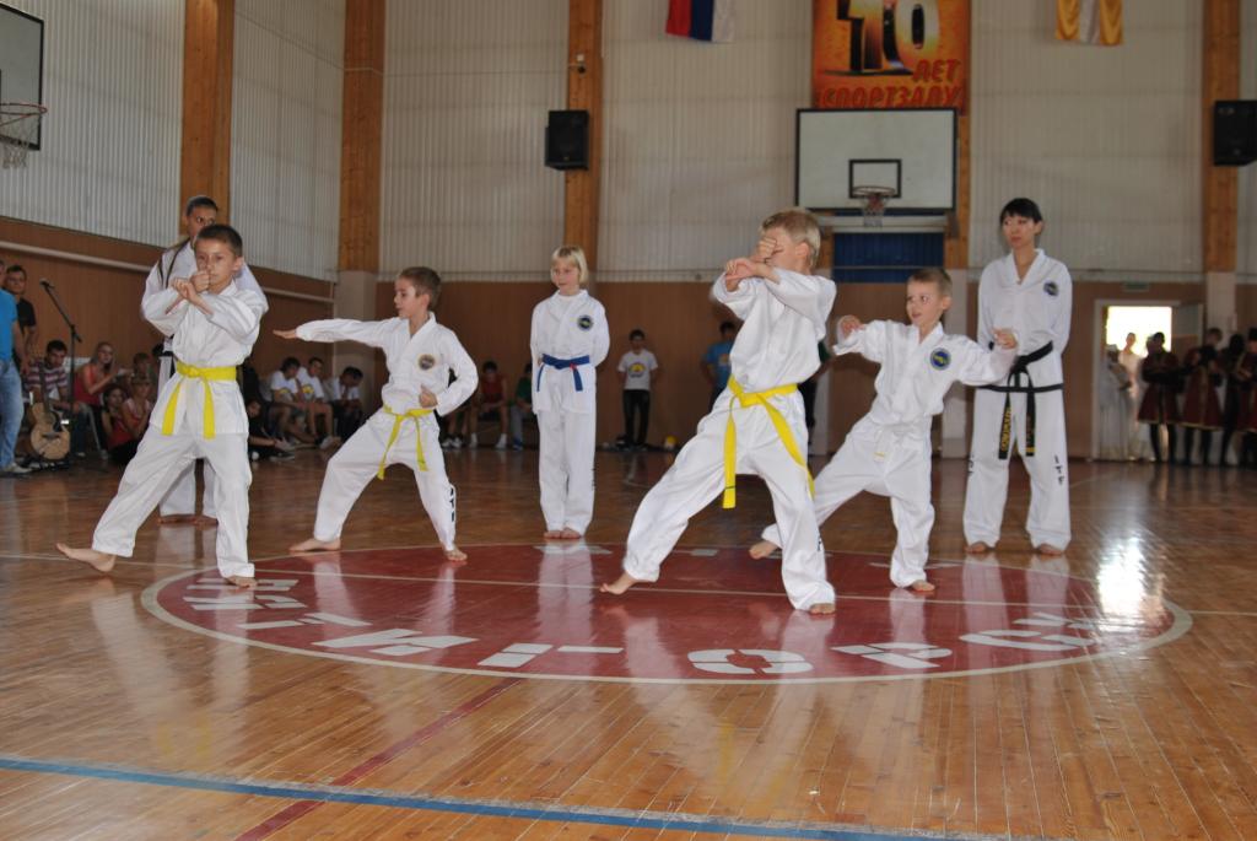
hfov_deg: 46.4
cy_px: 420
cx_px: 628
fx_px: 1468
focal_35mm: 42
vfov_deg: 32.0
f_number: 2.8
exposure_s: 1/60
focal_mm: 28
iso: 100
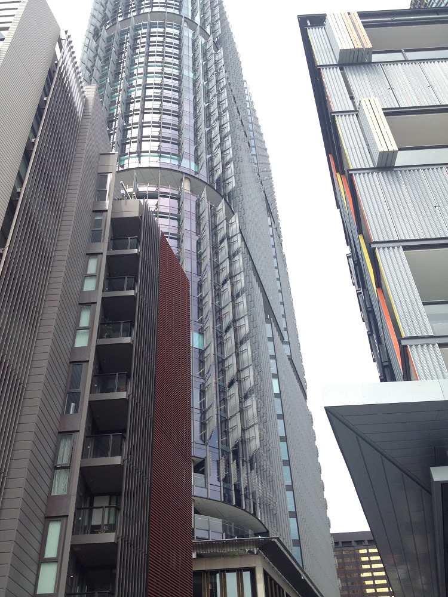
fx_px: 604
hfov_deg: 40.7
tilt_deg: +43.0
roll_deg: +3.8
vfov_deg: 52.6
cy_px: 298
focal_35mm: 35
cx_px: 224
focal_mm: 4.28
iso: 50
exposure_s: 1/642
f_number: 2.4
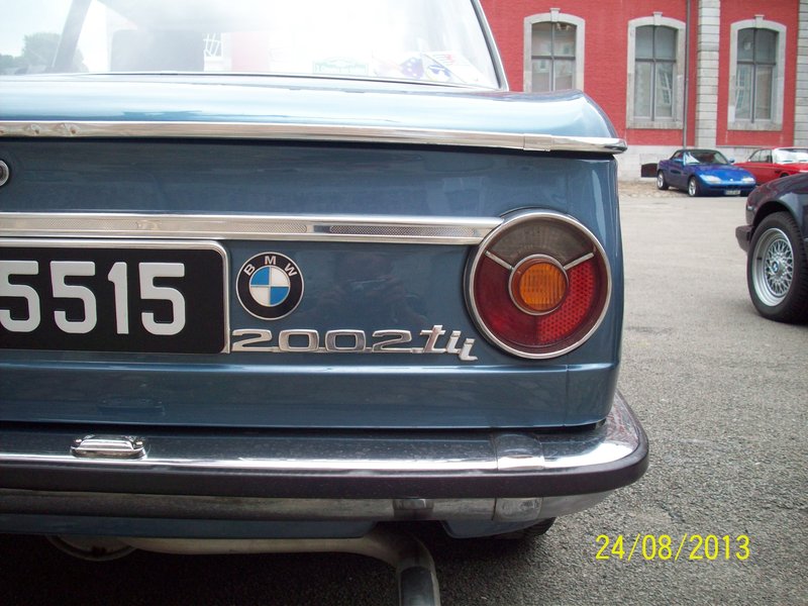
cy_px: 303
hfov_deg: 50.1
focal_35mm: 37
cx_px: 404
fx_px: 864
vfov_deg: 38.7
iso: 80
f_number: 2.8
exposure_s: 1/202
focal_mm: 6.2
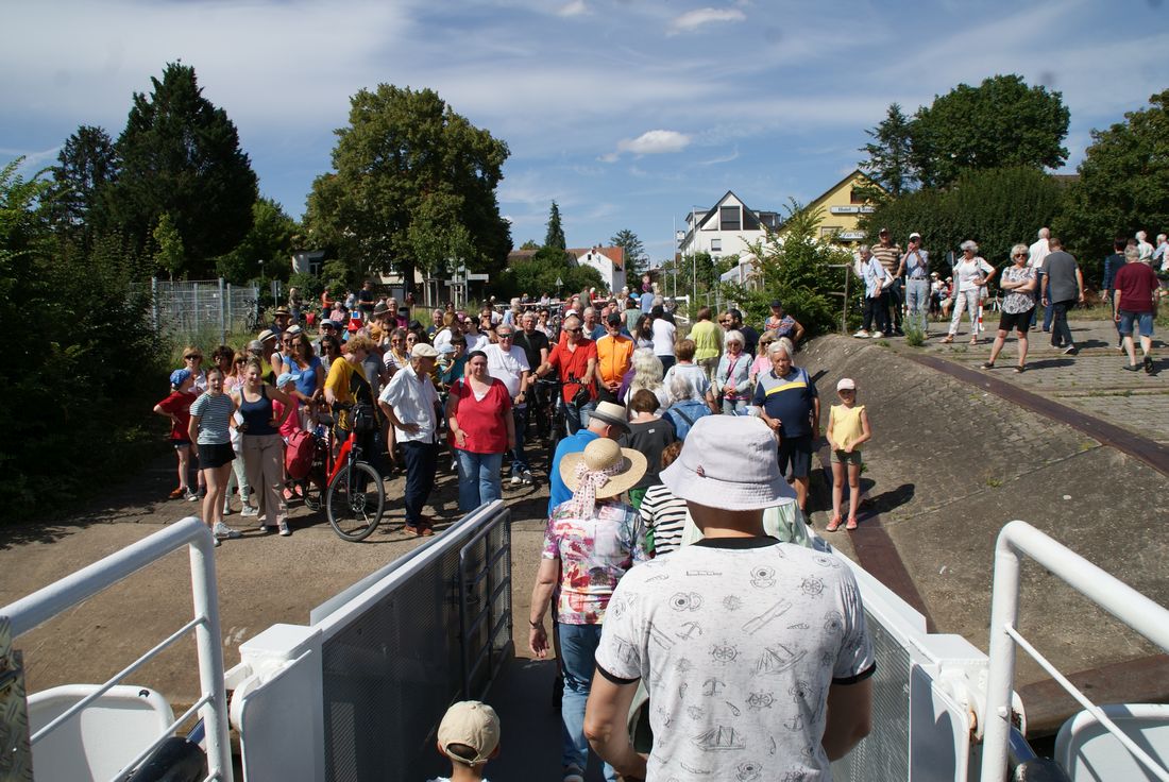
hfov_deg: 67.3
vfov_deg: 48.0
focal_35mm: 27
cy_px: 391
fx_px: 878
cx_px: 584
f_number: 10
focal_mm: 18
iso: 100
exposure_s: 1/320
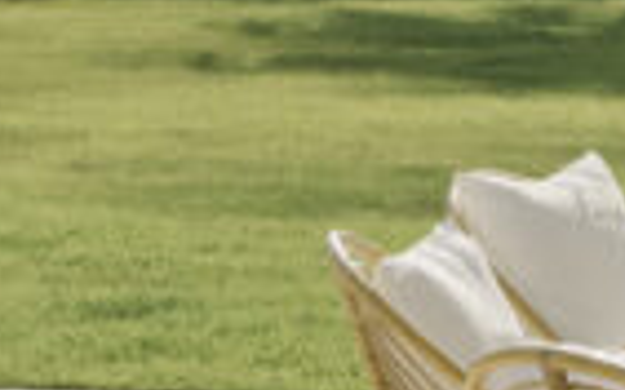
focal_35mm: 297
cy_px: -171
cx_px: 461
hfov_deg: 7.1
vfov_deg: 4.4
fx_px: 5057
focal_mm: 40
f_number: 9
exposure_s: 1/3200
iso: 640
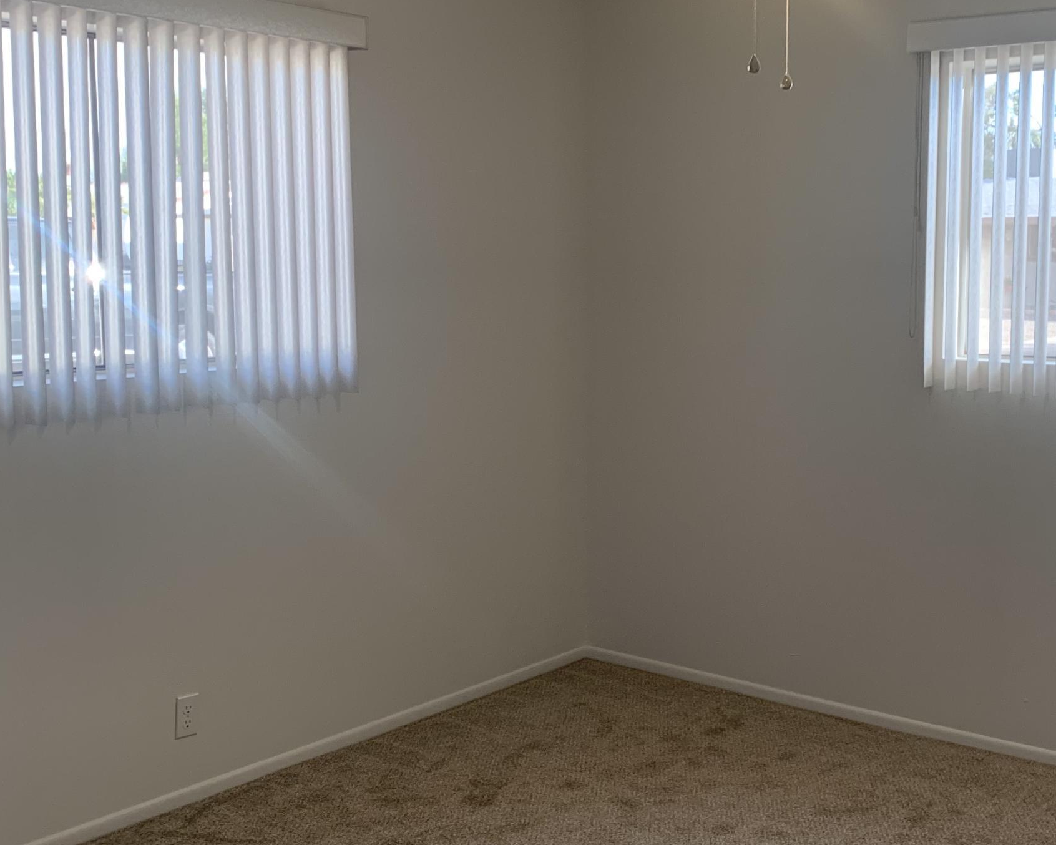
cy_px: 380
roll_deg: +0.3
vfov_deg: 33.4
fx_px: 1407
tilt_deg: -4.9
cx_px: 664
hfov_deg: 40.8
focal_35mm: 45
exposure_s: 1/120
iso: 100
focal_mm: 4.25
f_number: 1.8
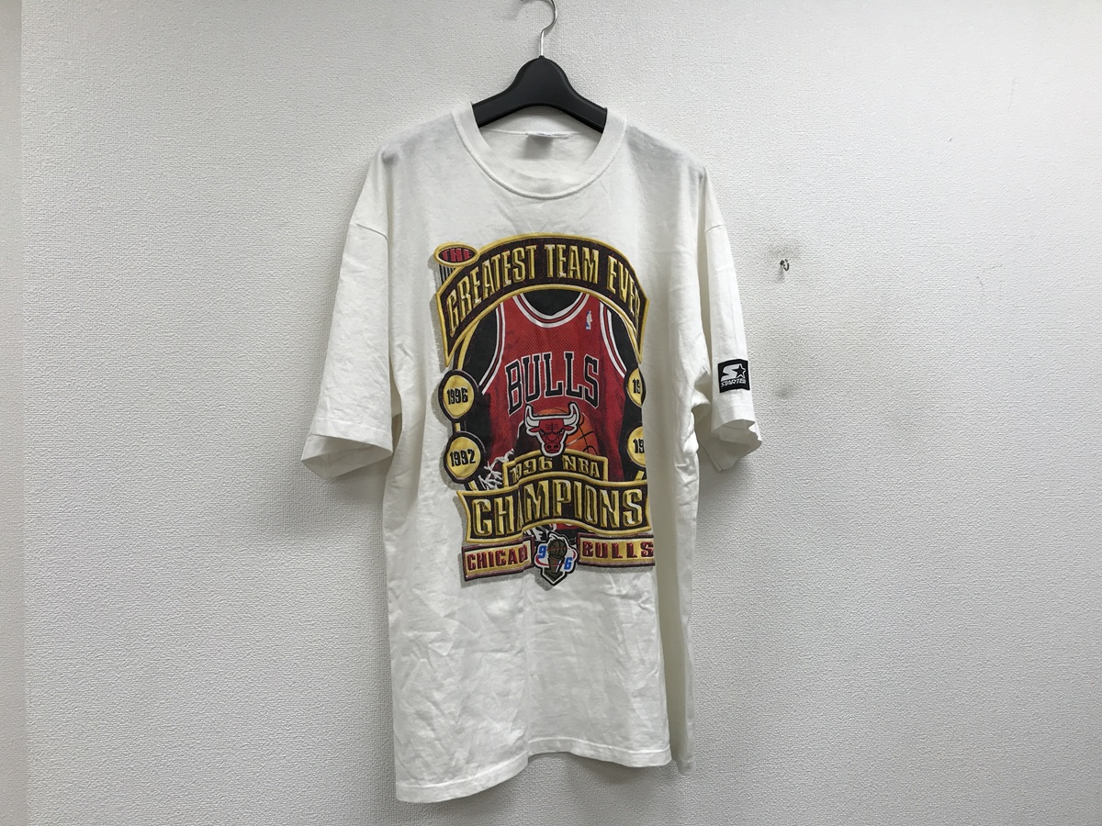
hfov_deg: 63.4
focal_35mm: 28
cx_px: 551
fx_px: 891
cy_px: 413
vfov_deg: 49.7
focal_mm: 3.99
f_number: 1.8
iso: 20
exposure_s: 1/60
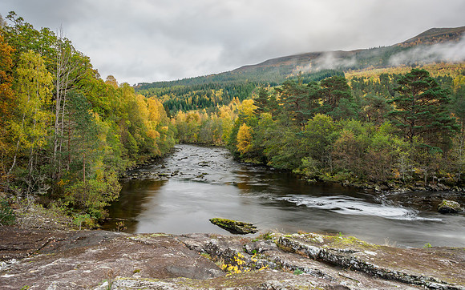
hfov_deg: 71.6
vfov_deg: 48.5
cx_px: 232
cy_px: 153
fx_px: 322
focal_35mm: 25
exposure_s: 6
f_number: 7.1
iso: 200
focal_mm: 12
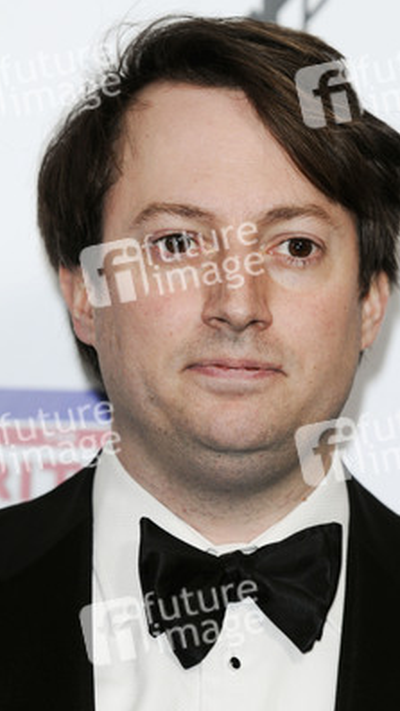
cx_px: 225
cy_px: 355
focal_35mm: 206
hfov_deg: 5.9
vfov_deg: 10.5
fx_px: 3888
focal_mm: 130
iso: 320
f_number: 4.5
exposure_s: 1/200
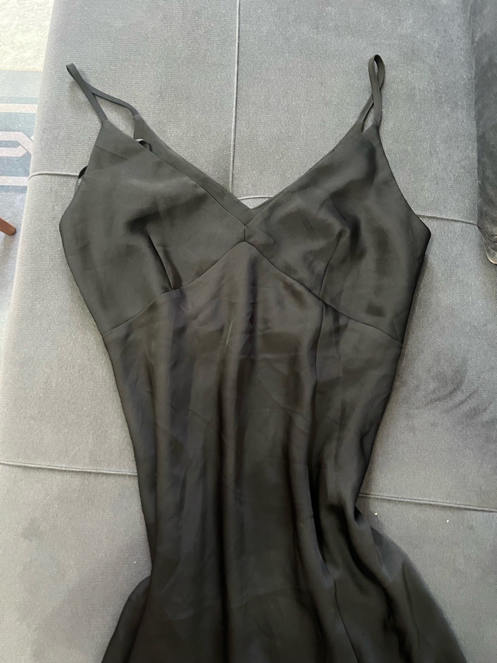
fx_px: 498
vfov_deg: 67.3
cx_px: 248
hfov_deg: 53.1
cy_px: 332
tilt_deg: -80.5
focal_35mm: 26
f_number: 1.5
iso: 640
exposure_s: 1/31
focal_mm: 5.7
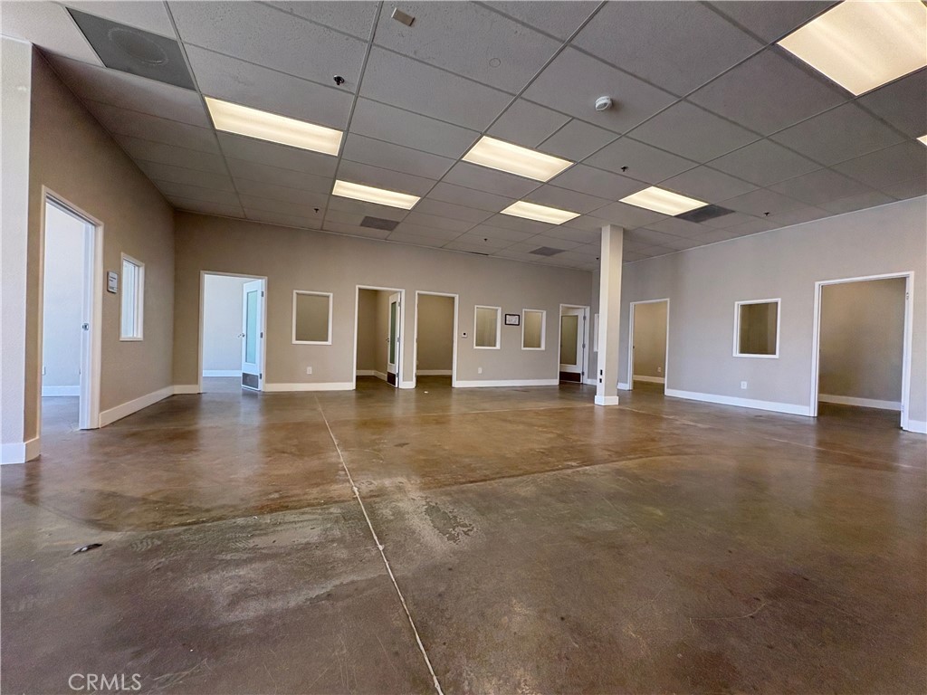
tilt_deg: +0.6
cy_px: 348
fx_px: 375
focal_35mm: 14
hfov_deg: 102.1
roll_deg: -1.7
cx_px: 464
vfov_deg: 85.7
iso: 200
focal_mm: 2.22
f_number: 2.2
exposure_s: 1/120
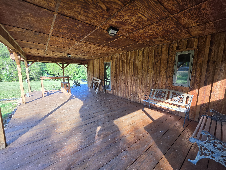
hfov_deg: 106.2
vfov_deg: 89.9
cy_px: 85
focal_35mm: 13
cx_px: 113
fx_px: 85
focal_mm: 2.2
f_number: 1.9
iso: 25
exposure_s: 1/120
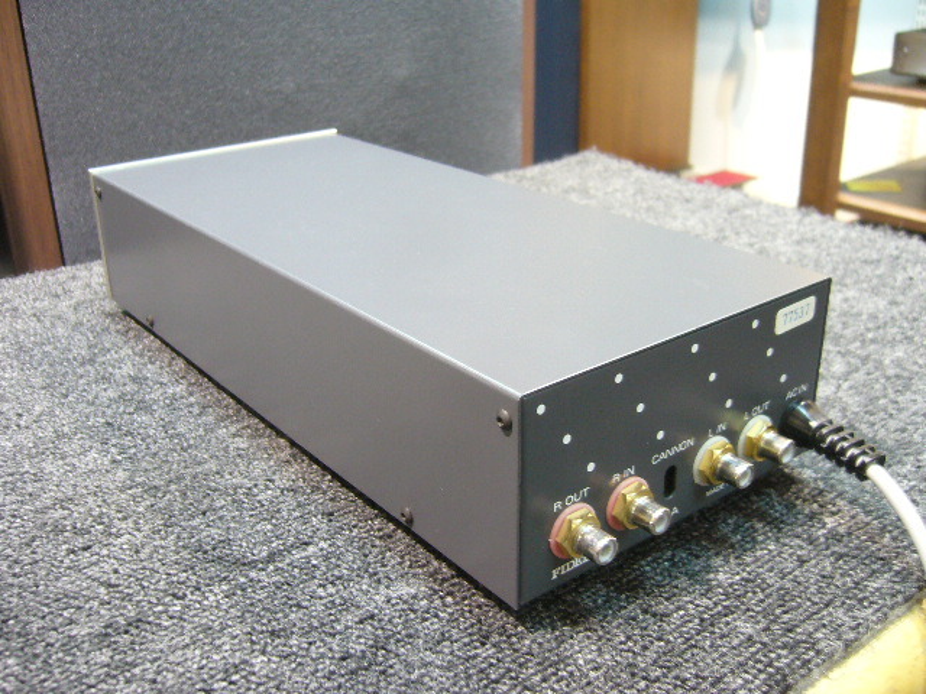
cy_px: 347
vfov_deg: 40.7
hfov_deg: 52.6
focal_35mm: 35
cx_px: 463
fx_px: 936
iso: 200
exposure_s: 1/8
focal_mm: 5.8
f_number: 2.8
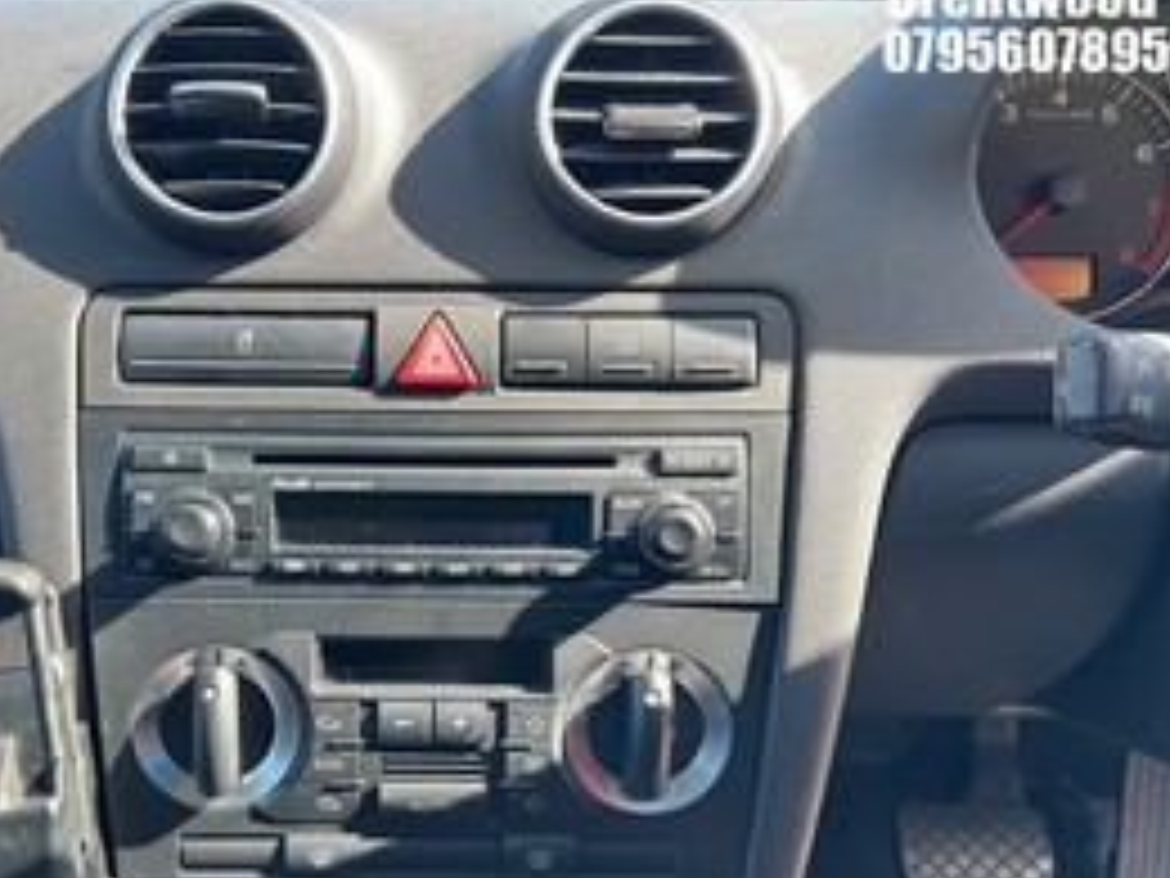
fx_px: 1183
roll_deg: +0.1
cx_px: 418
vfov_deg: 40.4
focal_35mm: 35
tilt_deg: -26.0
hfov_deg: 51.9
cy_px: 554
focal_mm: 5.7
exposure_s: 1/121
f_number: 1.5
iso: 40
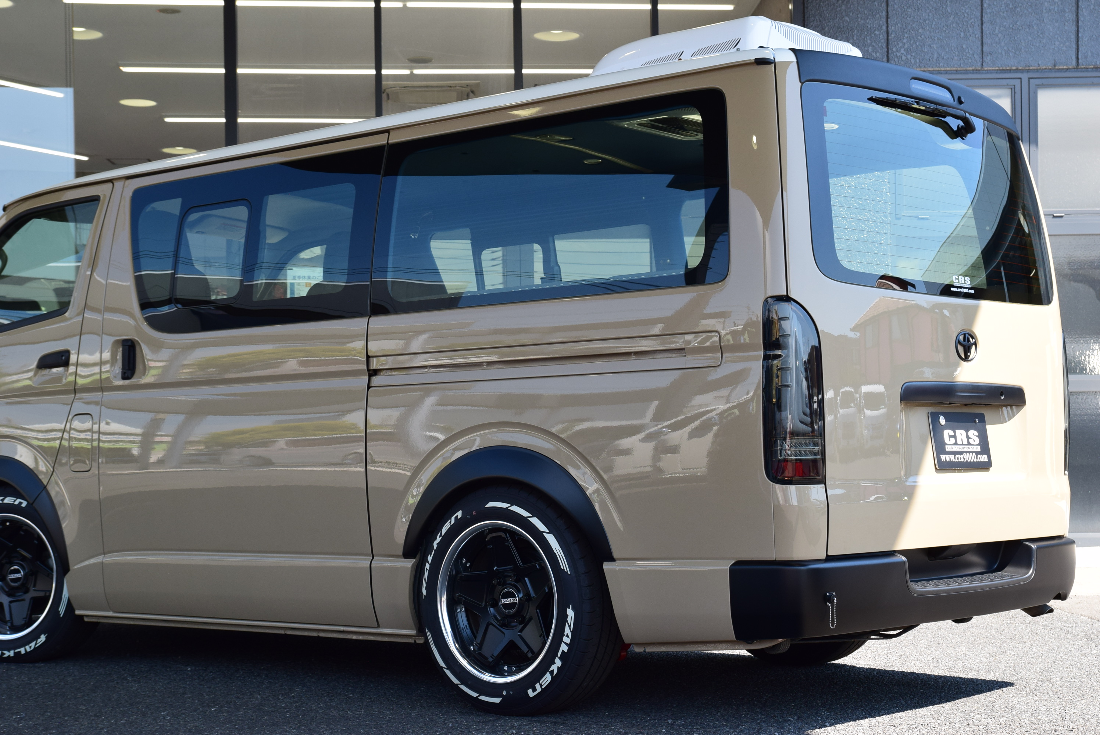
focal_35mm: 57
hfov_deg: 35.0
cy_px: 368
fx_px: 1743
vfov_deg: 23.8
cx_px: 550
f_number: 10
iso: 400
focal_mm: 38
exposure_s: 1/250
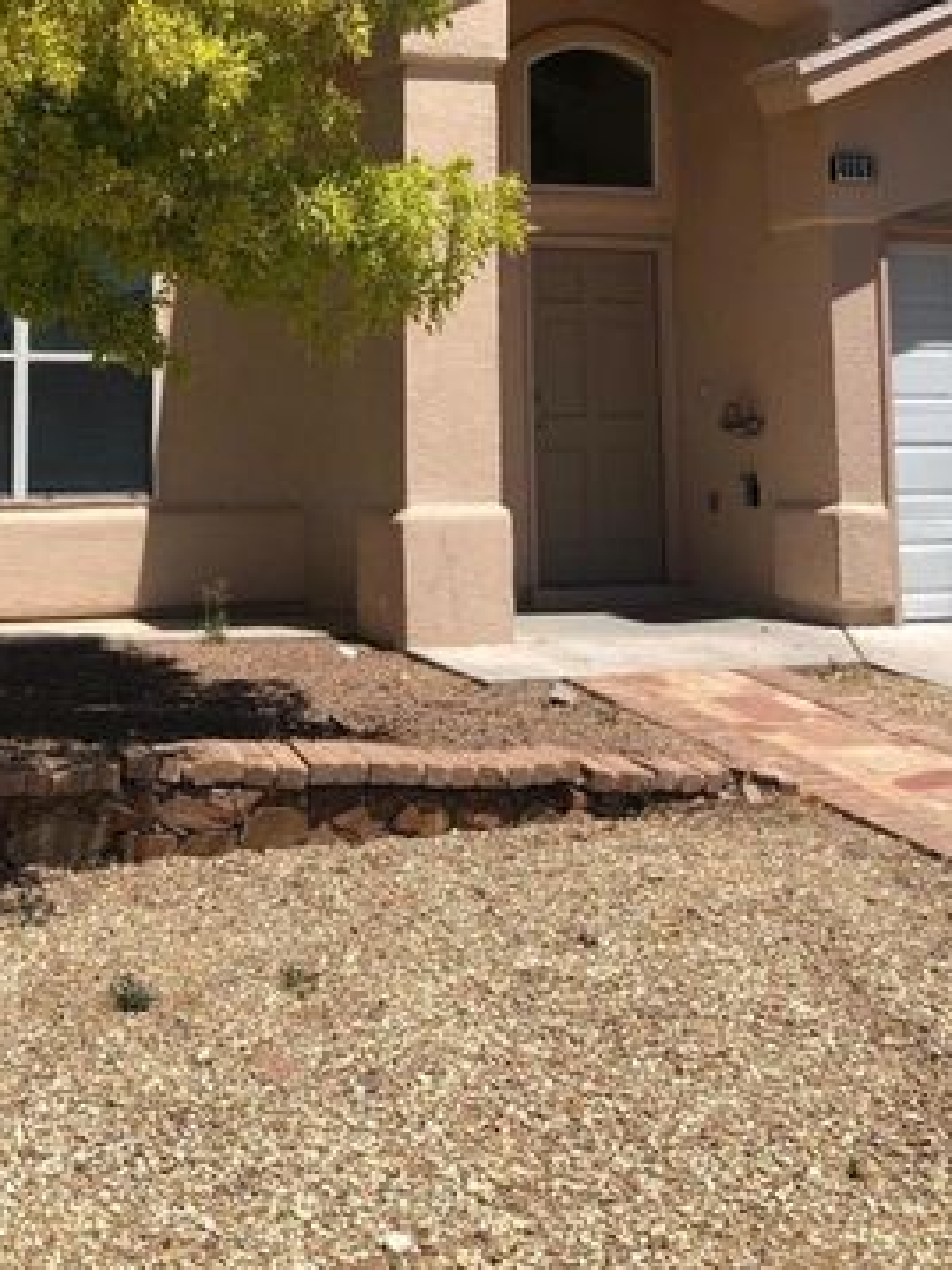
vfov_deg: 35.8
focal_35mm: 52
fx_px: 1908
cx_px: 340
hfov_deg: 27.9
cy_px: 274
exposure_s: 1/2525
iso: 20
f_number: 1.8
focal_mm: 3.99
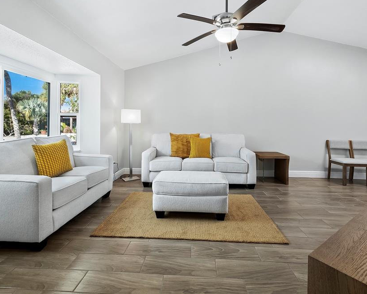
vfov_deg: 76.5
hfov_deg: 89.6
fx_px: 185
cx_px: 183
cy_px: 124
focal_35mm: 17
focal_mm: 7
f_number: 11
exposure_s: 1/4
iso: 400
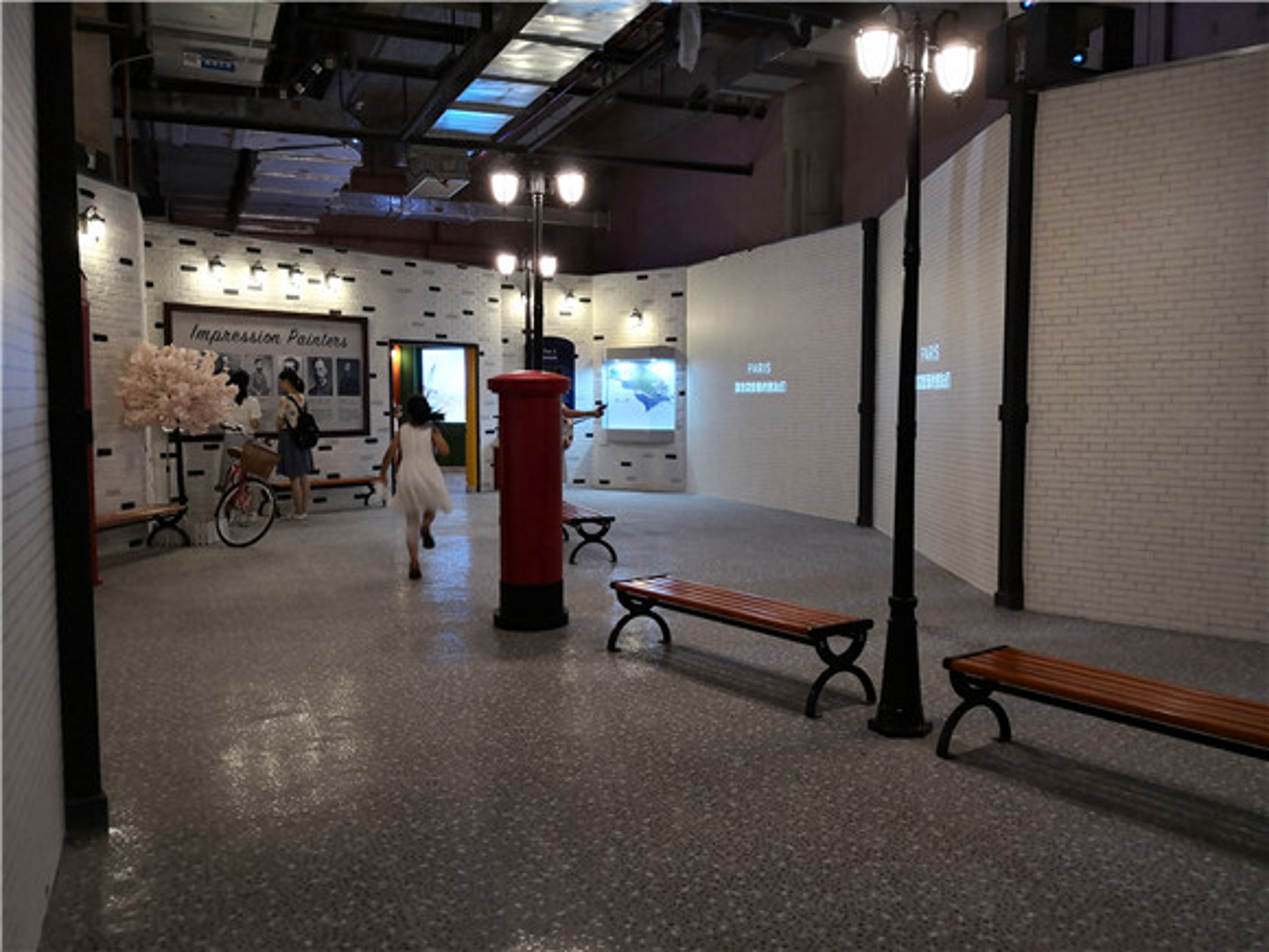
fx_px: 990
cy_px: 476
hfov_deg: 65.3
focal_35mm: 27
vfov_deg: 51.4
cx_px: 634
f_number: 1.6
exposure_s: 1/25
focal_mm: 3.95
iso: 320
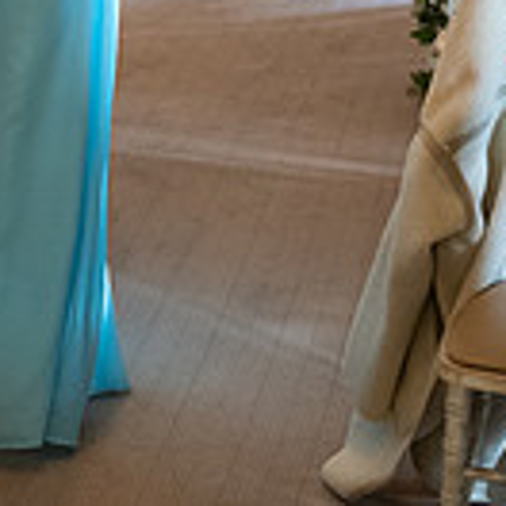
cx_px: -15
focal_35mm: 132
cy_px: -232
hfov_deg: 13.0
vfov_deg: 12.6
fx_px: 2183
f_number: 3.5
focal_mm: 35
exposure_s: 1/160
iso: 1250
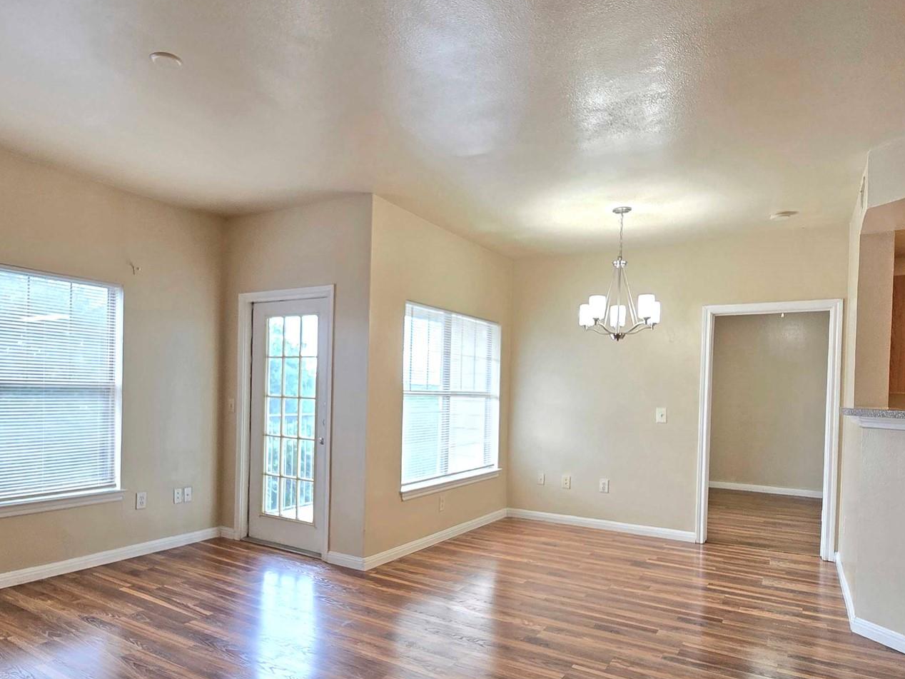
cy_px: 390
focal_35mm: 21
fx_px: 549
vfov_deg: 63.1
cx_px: 400
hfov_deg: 78.7
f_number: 2.2
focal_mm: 2.2
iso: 100
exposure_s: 1/60
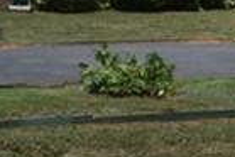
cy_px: -138
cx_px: -122
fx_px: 1083
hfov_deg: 11.8
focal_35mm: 166
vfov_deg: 8.0
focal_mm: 15
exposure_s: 1/200
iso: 100
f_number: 10
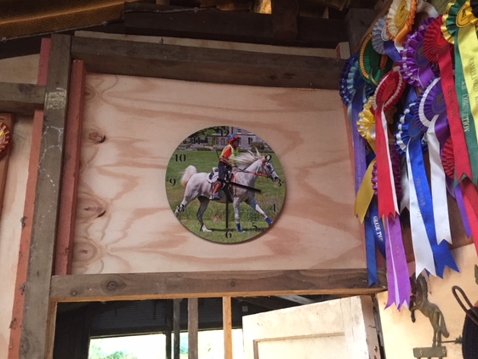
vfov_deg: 43.0
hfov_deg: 55.3
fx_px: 456
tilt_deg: +19.5
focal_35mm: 33
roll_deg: +1.6
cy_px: 184
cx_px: 239
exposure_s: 1/20
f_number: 2.2
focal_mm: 4.15
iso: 250
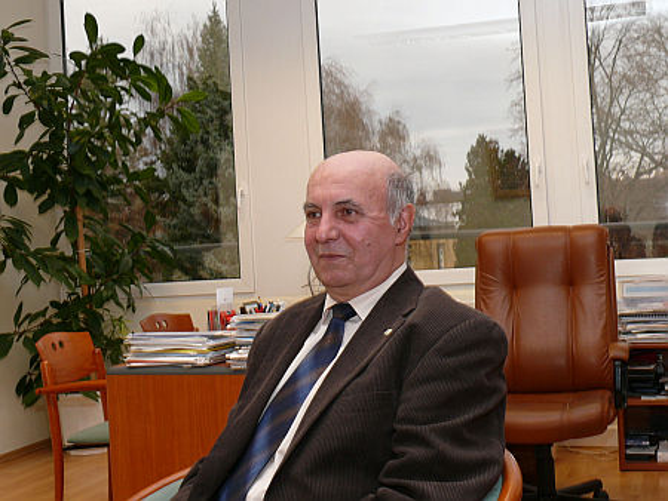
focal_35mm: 51
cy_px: 250
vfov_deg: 28.6
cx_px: 334
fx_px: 985
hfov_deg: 37.5
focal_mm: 9.3
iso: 100
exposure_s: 1/30
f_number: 4
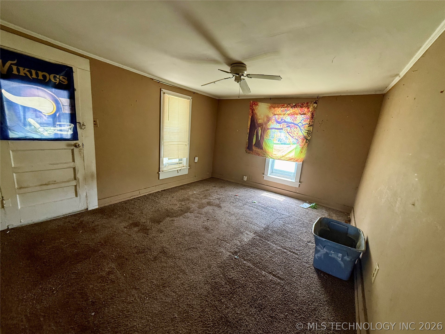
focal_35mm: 14
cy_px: 167
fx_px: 180
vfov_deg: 85.7
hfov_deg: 102.1
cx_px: 222
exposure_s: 1/99
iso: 250
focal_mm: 2.22
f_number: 2.2
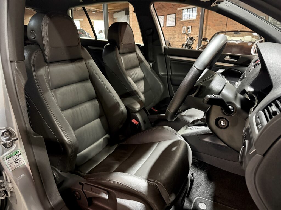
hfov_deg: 71.6
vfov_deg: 56.8
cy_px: 105
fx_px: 195
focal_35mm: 24
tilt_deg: -19.4
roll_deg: -0.4
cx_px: 140
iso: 1000
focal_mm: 6.76
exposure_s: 1/25
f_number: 1.78
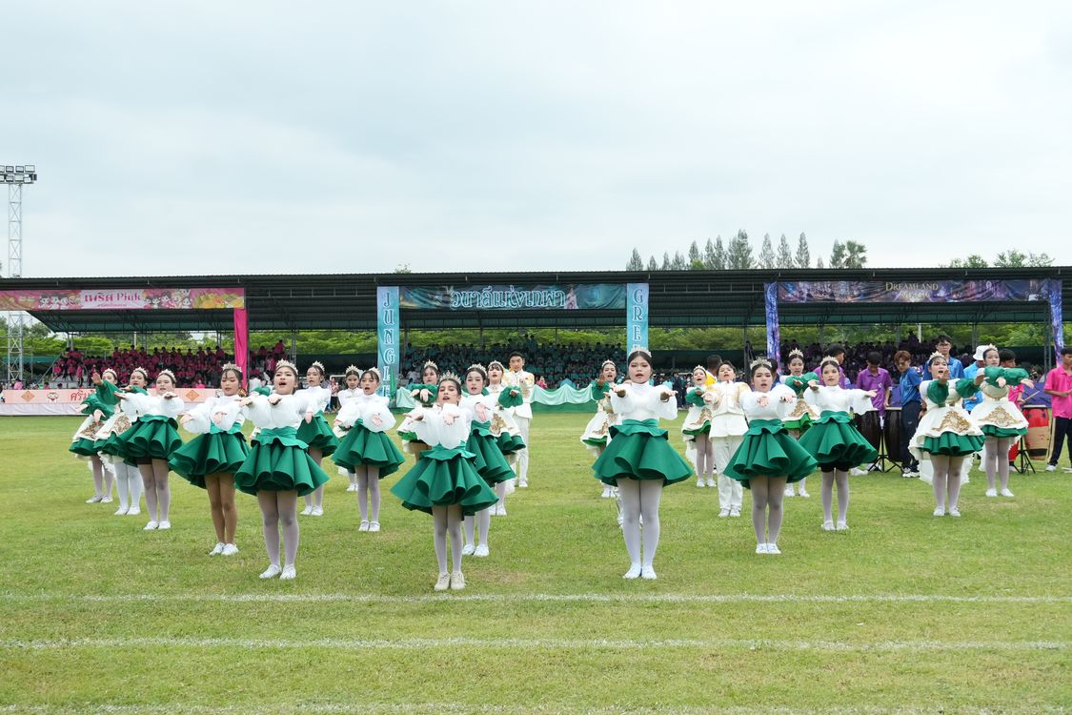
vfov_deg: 31.9
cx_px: 536
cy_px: 358
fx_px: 1251
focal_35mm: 42
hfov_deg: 46.4
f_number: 5.6
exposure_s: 1/2000
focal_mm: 28
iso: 1250
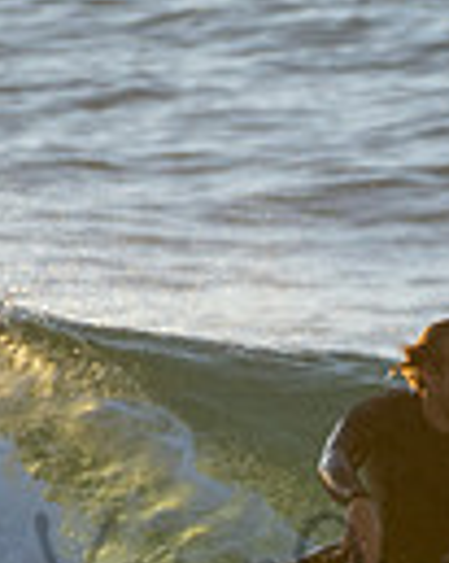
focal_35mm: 3166
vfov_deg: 0.6
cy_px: 543
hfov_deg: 0.5
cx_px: 484
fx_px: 52652
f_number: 5.6
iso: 320
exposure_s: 1/1000
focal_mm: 500
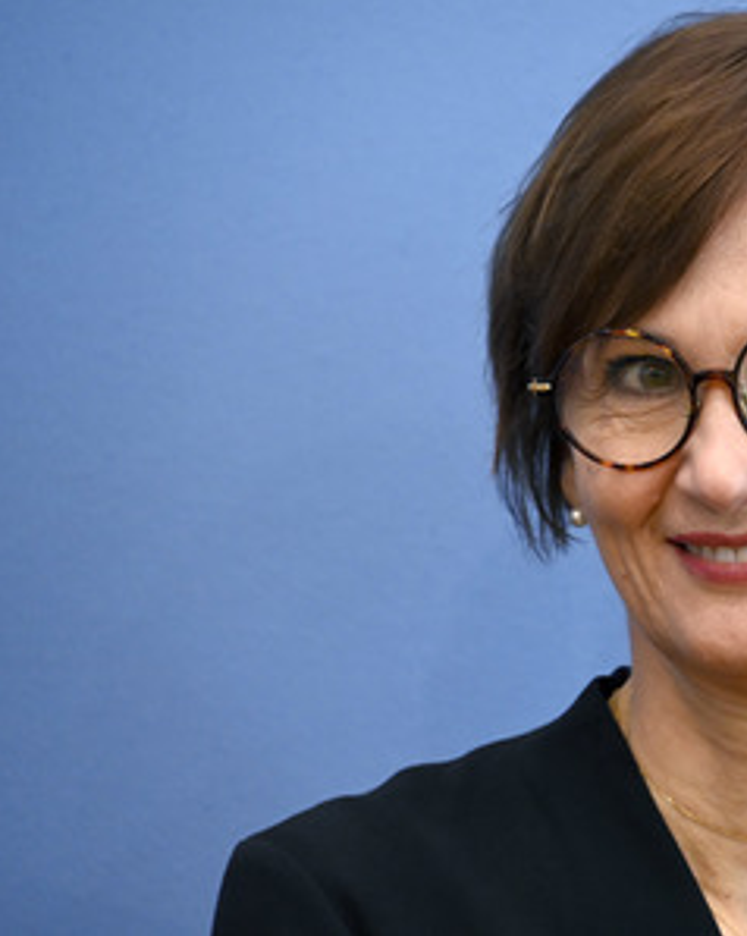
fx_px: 11785
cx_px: 680
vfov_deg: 4.5
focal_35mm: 426
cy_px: 468
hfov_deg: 3.6
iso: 5600
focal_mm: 300
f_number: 5.6
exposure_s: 1/640
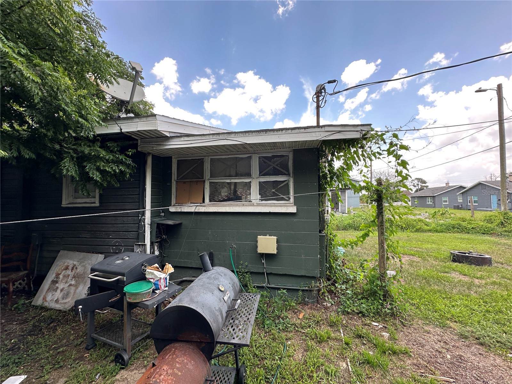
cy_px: 192
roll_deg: +0.1
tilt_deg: +4.5
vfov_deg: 85.7
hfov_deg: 102.1
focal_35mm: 14
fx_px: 207
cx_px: 256
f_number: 2.2
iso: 40
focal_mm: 2.22
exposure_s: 1/222
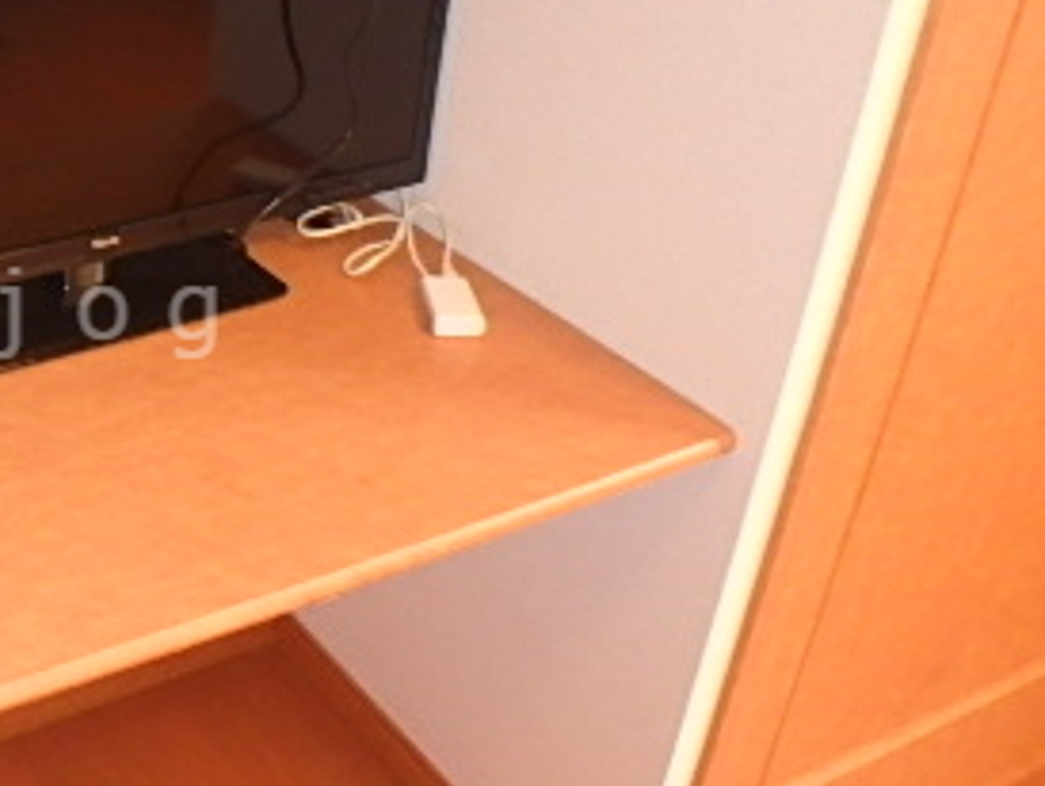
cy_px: 313
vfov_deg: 29.6
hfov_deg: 34.9
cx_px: -23
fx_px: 1481
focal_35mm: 49
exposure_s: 1/30
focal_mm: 3.7
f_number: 3.5
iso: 400
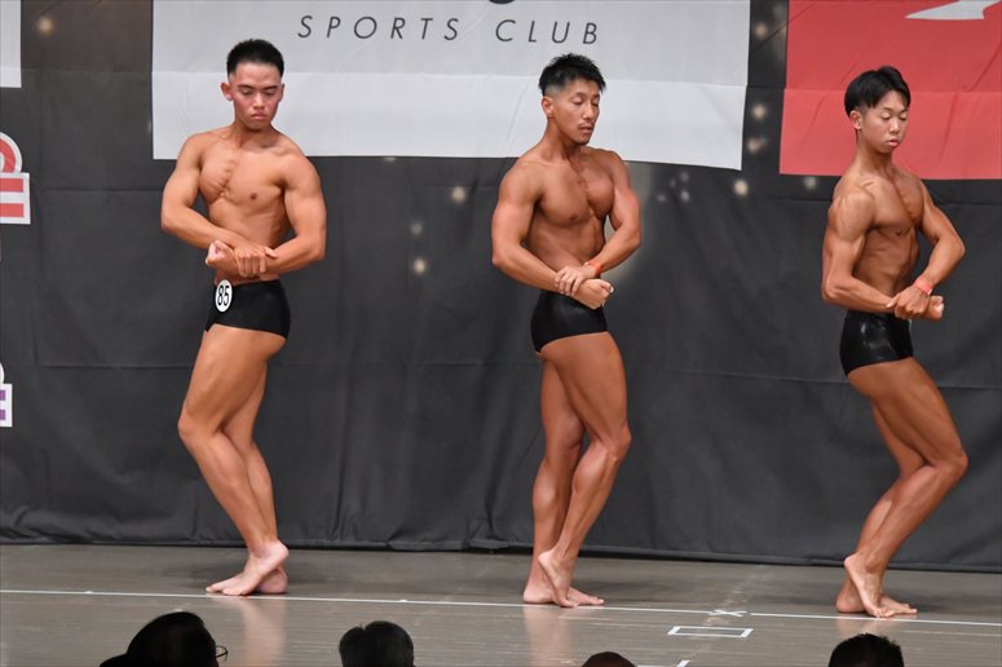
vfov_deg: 6.3
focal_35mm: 217
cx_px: 501
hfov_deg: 9.5
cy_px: 334
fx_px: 6037
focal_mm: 145
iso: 5000
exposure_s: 1/400
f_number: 5.6
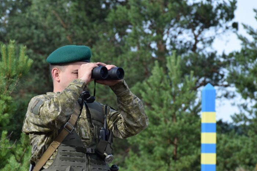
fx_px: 1749
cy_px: 120
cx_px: 118
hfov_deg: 8.4
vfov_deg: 5.6
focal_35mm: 245
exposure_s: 1/250
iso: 200
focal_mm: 112
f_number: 8
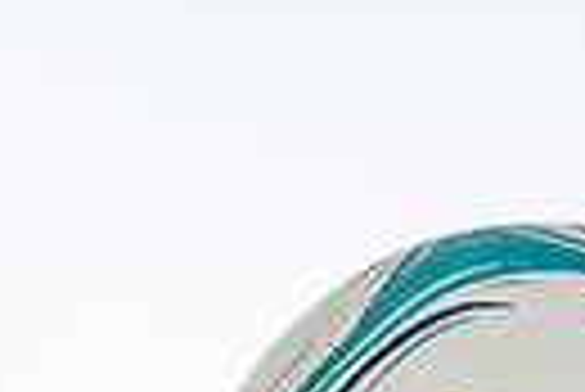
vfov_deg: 2.1
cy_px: 782
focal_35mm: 657
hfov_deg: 3.1
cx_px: 1248
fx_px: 10688
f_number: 5
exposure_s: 1/160
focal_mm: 135
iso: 320
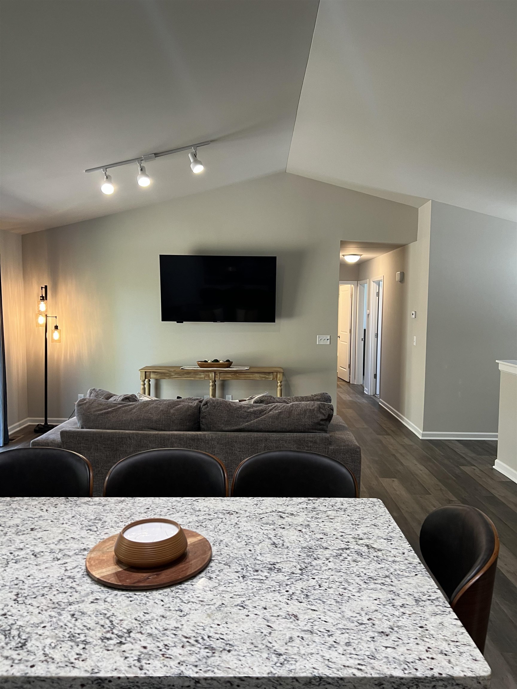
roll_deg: -1.4
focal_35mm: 26
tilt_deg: -5.7
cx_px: 258
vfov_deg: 67.3
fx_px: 518
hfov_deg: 53.1
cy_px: 344
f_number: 1.5
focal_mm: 5.7
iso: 100
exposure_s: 1/60
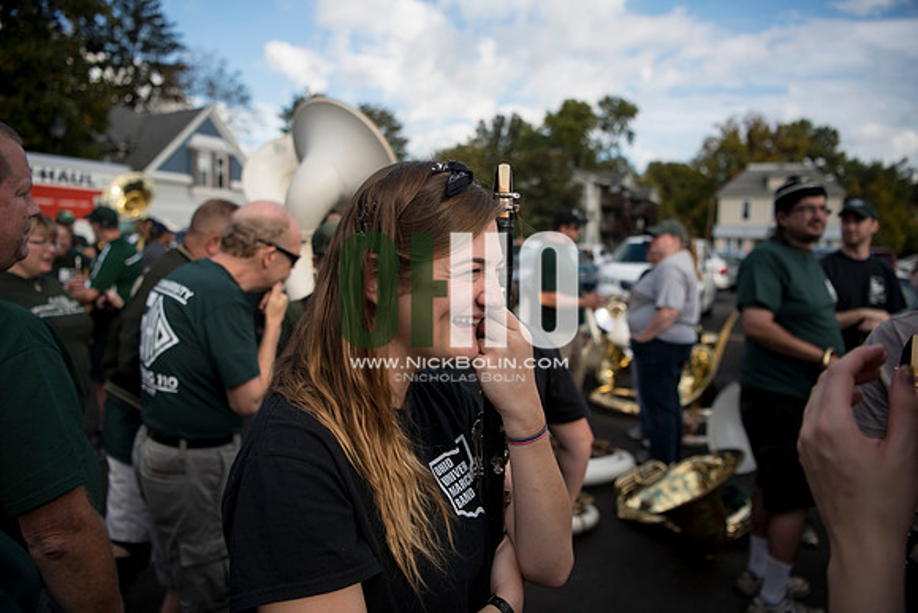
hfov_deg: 73.7
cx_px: 459
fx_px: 612
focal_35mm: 24
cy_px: 306
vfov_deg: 53.2
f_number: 2.8
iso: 250
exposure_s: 1/2000
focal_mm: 24
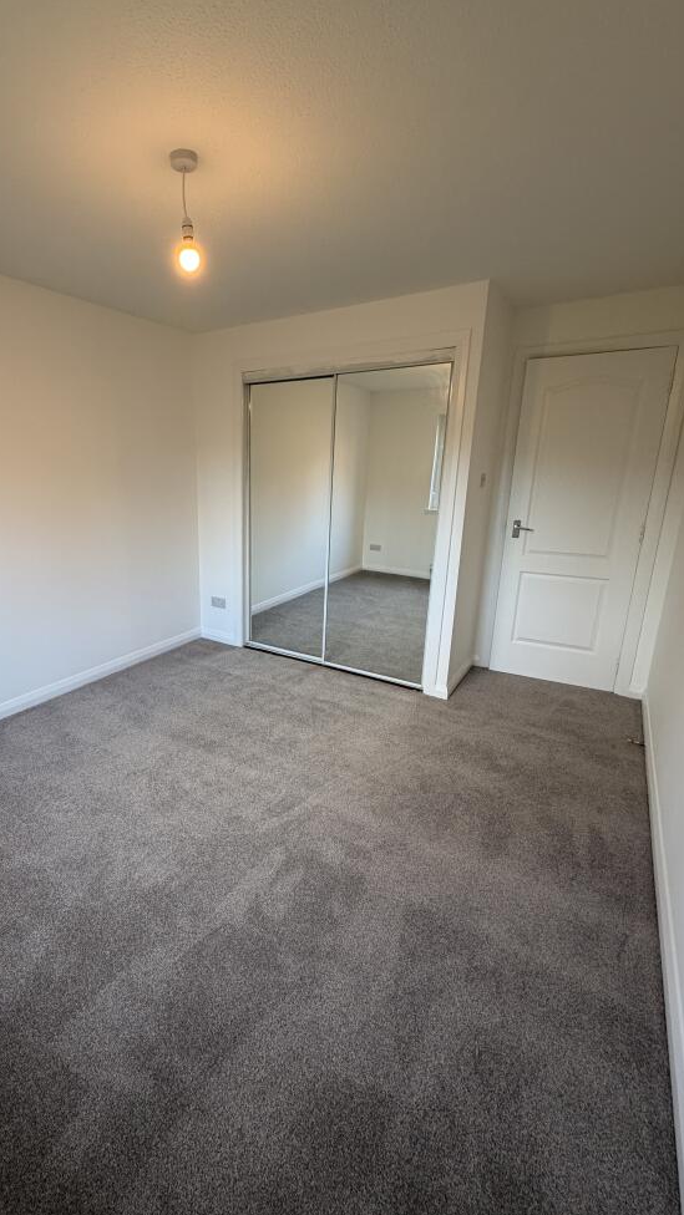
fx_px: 516
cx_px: 250
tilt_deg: -15.0
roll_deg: -0.4
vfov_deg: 99.4
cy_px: 595
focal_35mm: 16
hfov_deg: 65.9
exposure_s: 1/100
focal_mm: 2.22
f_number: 2.2
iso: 200
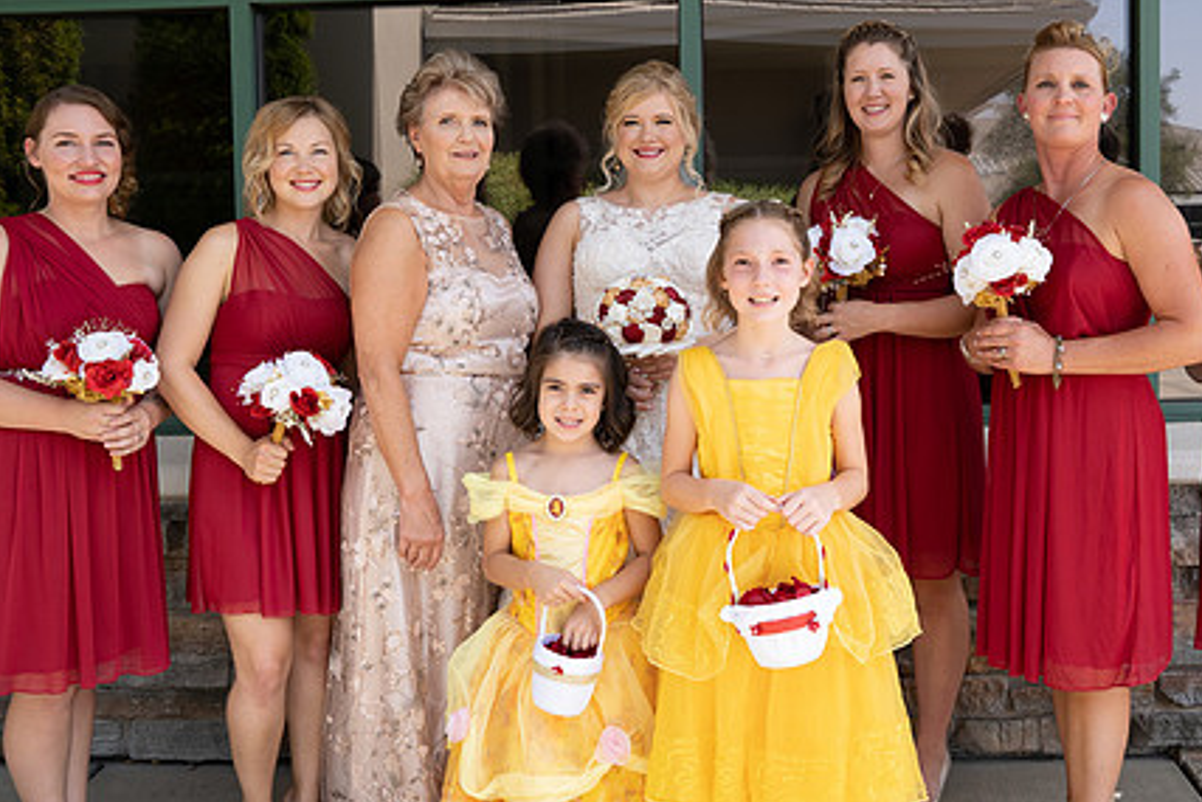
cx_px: 721
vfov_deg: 35.0
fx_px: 1269
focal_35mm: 38
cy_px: 336
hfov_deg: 50.4
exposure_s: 1/200
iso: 500
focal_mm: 28
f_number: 9
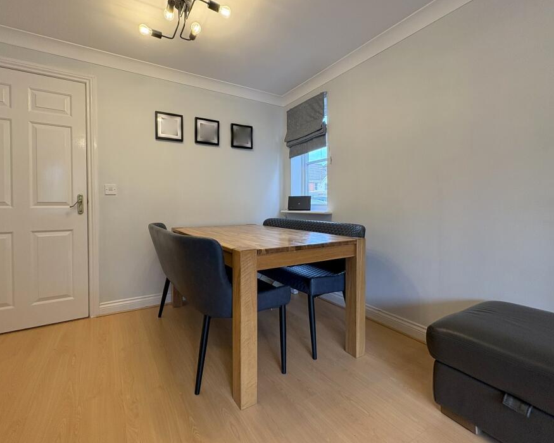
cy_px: 210
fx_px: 262
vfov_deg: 80.3
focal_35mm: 16
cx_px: 260
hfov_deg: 93.0
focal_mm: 2.22
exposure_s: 1/100
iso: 125
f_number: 2.2
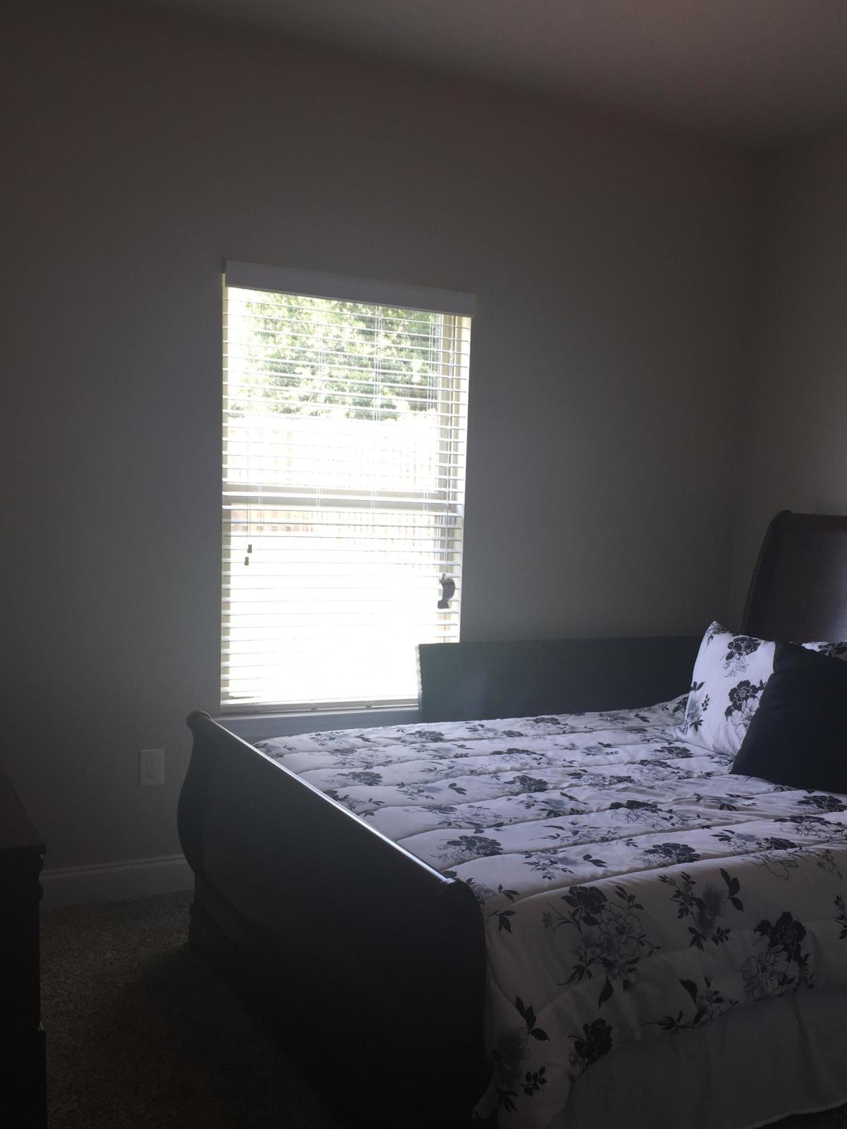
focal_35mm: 35
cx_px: 510
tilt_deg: -7.4
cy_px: 661
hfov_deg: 40.5
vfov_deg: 52.4
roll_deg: -0.6
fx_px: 1142
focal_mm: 4.15
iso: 32
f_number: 2.2
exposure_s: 1/40
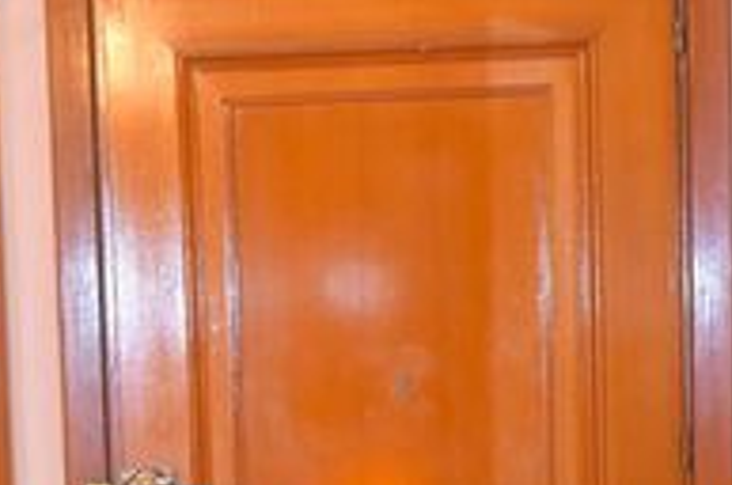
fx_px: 2680
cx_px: 2
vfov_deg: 10.0
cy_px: 752
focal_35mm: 132
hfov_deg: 15.3
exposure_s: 1/125
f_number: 3.5
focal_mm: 18
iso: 1000
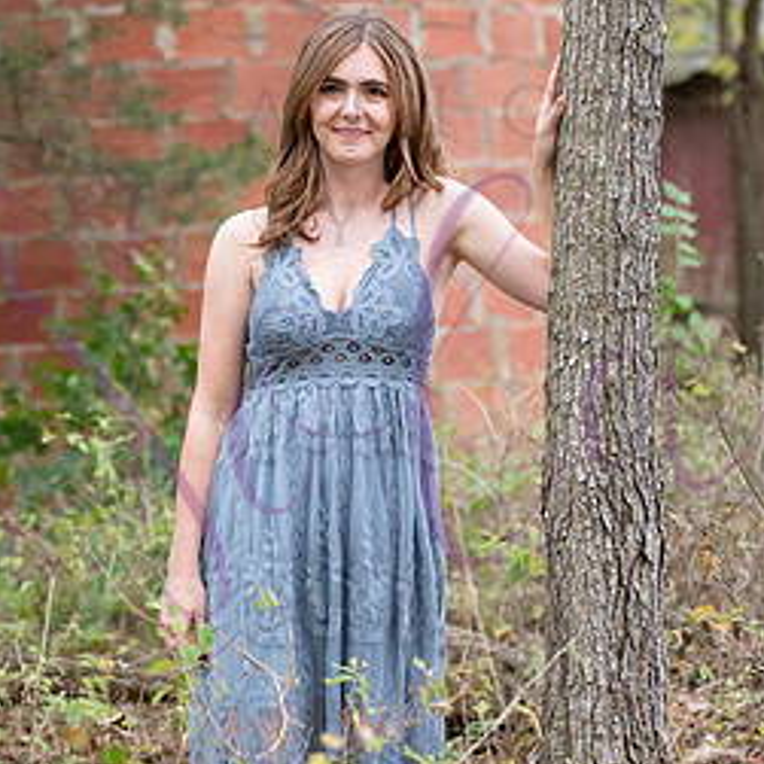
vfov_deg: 14.3
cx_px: 353
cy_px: 219
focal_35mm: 122
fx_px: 3046
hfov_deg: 14.3
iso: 1250
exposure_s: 1/320
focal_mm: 80
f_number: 3.5
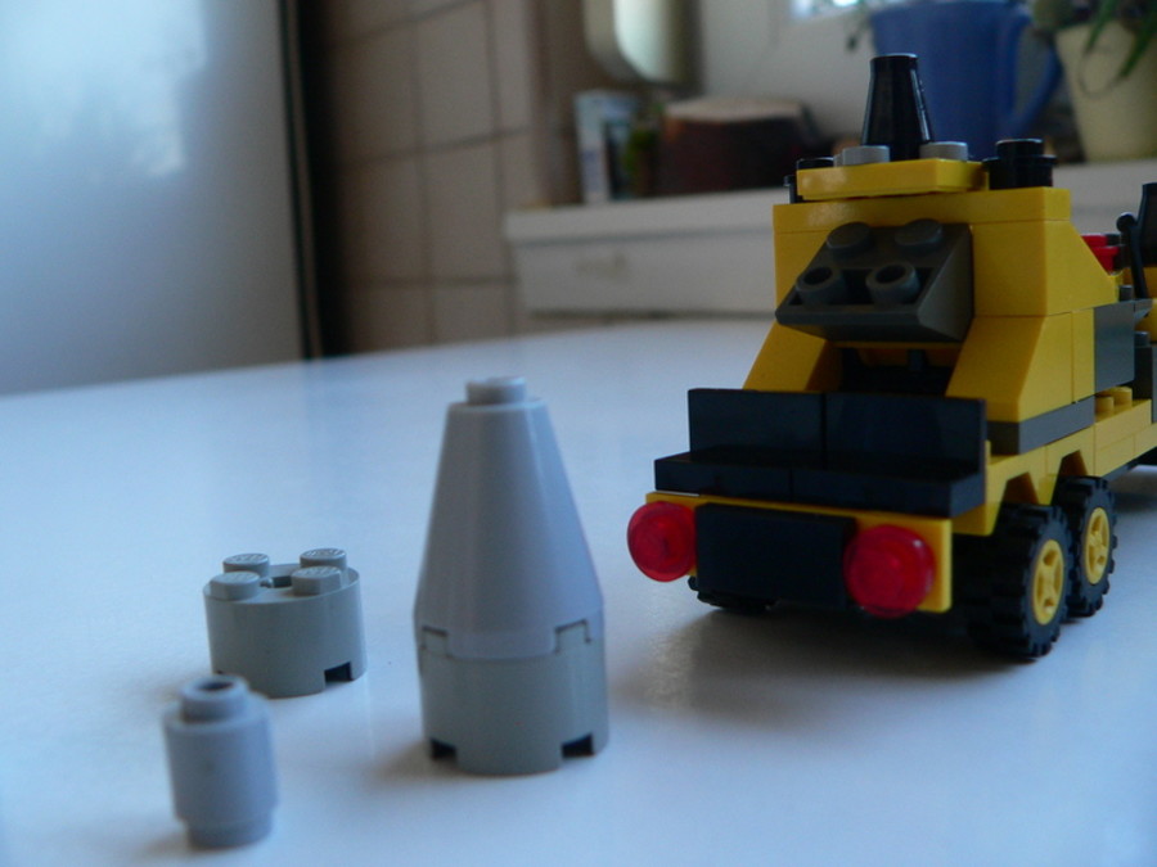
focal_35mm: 36
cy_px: 434
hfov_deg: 51.4
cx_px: 578
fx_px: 1203
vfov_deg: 39.7
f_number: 2.8
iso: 200
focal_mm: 6
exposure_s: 1/60
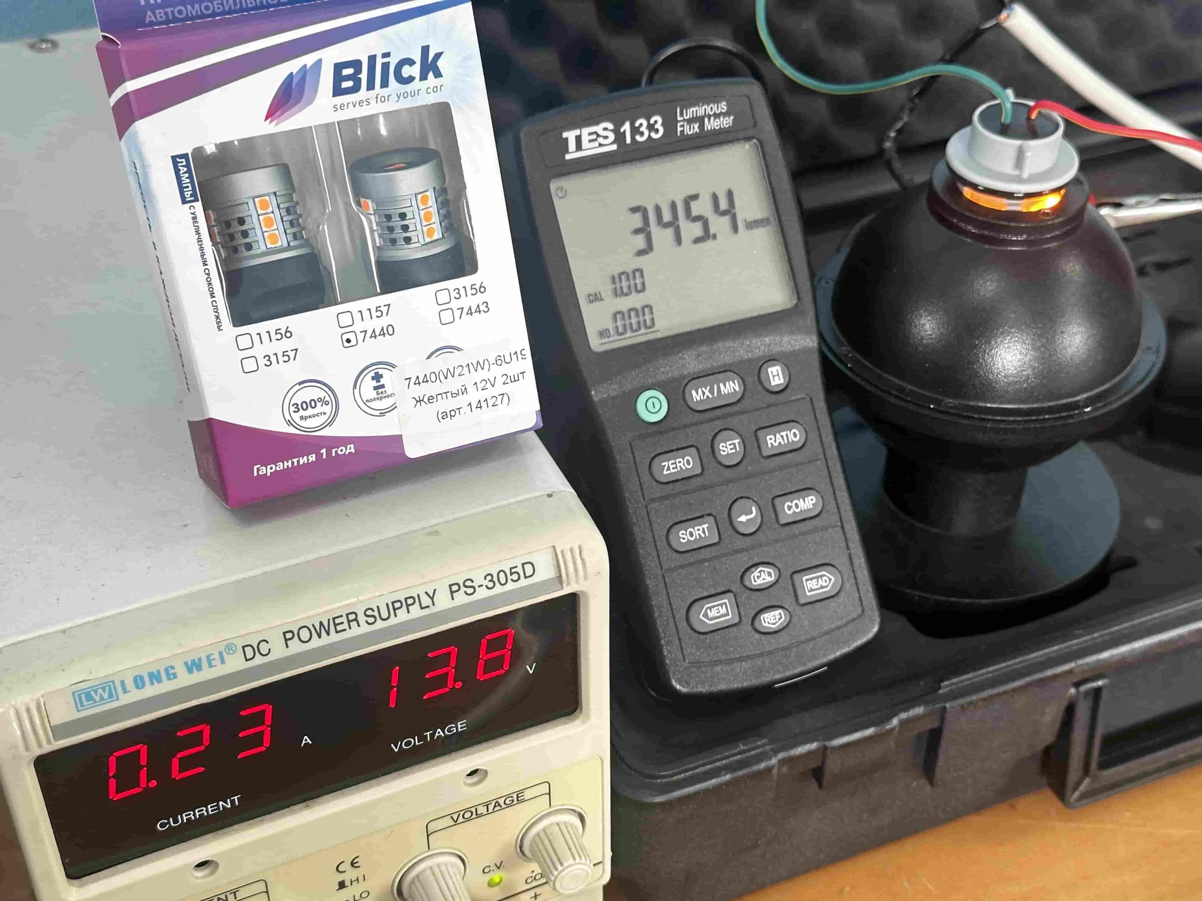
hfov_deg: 39.7
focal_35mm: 48
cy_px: 450
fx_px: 1667
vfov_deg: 30.3
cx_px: 601
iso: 80
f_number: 1.78
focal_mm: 6.86
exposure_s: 1/77
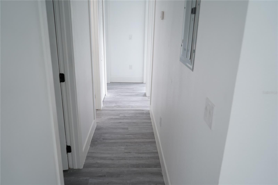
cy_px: 92
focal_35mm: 28
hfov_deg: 65.5
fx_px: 216
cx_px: 139
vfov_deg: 46.4
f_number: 3.5
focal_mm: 28
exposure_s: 1/30
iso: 200
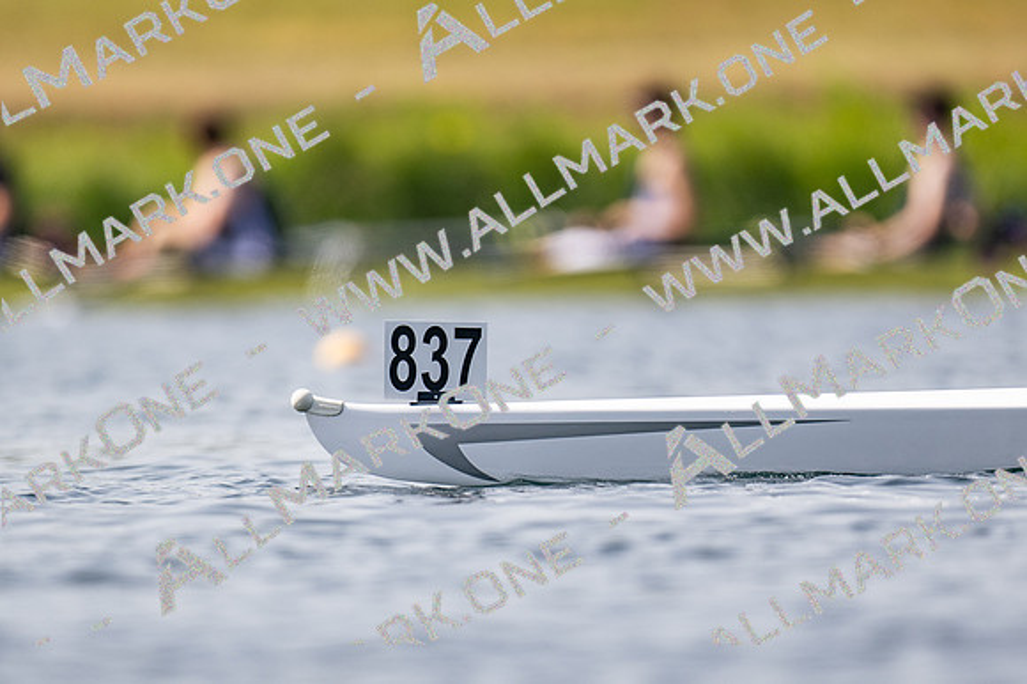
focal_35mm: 900
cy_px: 342
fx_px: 25659
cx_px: 514
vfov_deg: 1.5
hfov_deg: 2.3
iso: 140
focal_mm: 600
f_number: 4
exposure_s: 1/2500
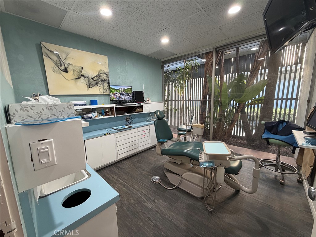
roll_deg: +1.8
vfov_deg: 85.7
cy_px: 118
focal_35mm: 14
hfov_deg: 102.1
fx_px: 128
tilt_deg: -9.3
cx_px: 158
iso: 320
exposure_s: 1/78
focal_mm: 2.22
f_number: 2.2
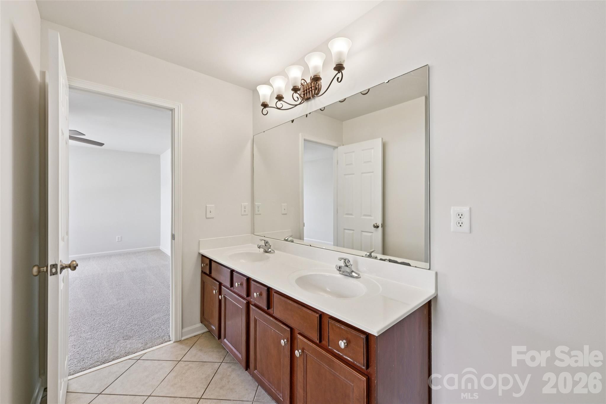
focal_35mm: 14
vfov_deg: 81.2
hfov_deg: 104.3
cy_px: 202
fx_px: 236
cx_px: 303
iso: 100
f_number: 8
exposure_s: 1/50
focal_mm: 14
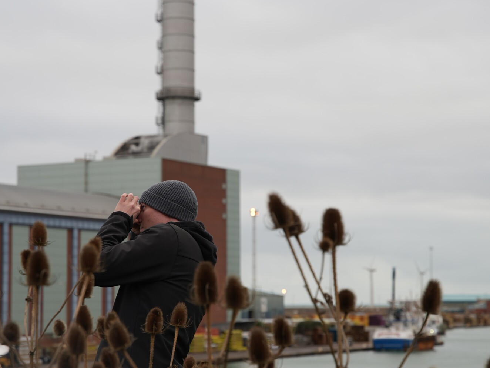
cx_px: 244
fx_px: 1327
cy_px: 200
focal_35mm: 94
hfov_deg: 20.9
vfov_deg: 15.8
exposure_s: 1/100
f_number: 4.5
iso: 80
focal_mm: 64.5
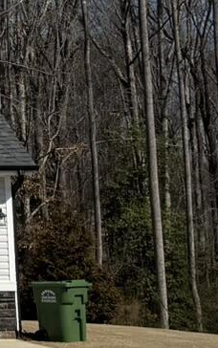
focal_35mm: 143
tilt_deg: +7.6
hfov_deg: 7.5
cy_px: 90
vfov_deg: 14.6
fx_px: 1357
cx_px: -542
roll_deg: +1.5
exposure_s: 1/9091
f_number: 1.78
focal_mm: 6.76
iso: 80
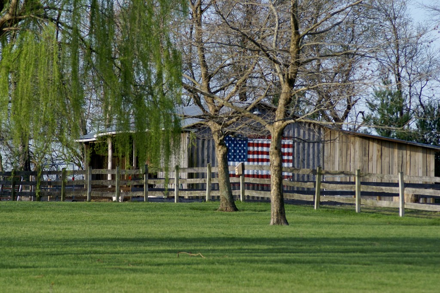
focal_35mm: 240
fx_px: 2934
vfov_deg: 5.7
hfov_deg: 8.6
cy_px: 146
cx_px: 220
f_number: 5.6
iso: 100
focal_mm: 160
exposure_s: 1/320
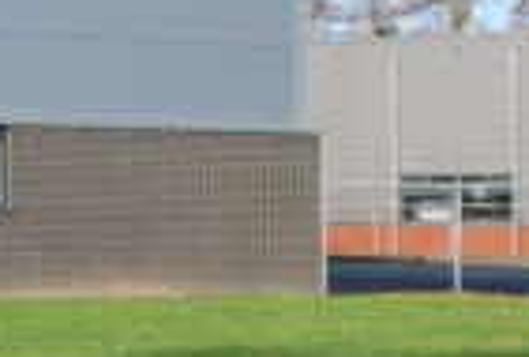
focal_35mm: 204
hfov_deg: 9.7
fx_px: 3007
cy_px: 440
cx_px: 807
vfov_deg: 6.7
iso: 100
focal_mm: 32
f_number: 7.1
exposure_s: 1/200
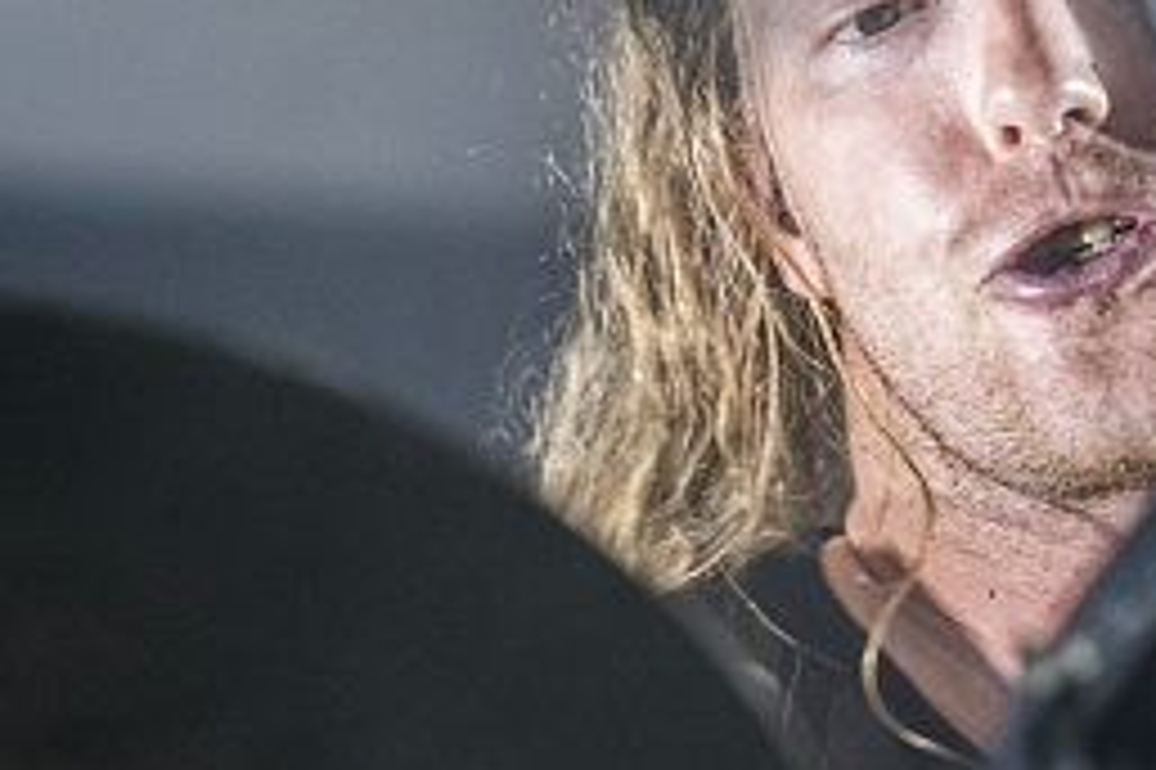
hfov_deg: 3.2
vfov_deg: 2.1
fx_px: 20903
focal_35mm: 651
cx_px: 828
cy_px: 315
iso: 1250
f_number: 2.8
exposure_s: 1/100
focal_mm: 155
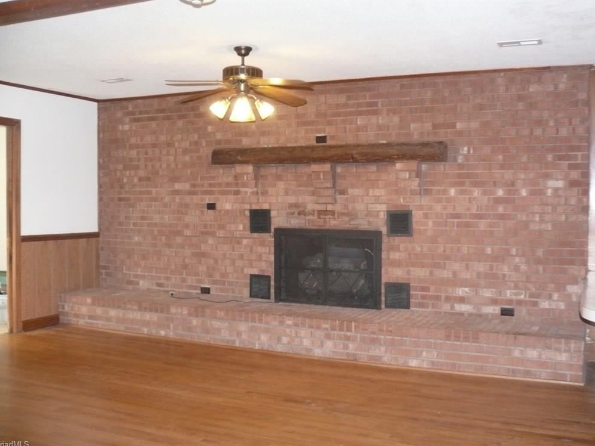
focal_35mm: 38
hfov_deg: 49.0
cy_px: 221
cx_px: 292
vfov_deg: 37.7
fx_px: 653
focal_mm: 7.7
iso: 320
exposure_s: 1/30
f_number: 2.8
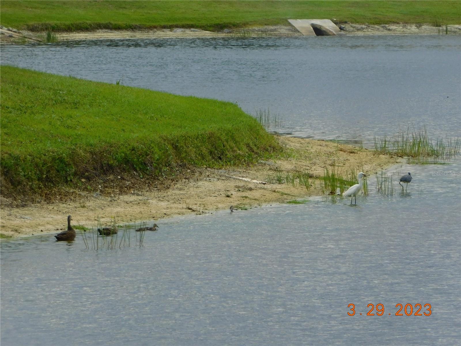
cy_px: 173
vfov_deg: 3.8
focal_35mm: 394
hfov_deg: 5.0
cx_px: 230
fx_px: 5247
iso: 125
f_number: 5.9
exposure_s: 1/400
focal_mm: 70
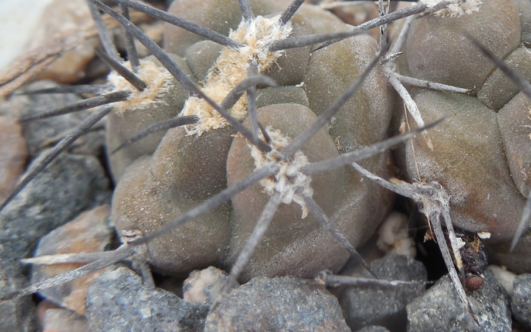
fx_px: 840
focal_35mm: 58
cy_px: 84
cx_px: 391
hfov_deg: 34.4
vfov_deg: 22.2
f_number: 3.6
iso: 125
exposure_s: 1/60
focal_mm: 5.6
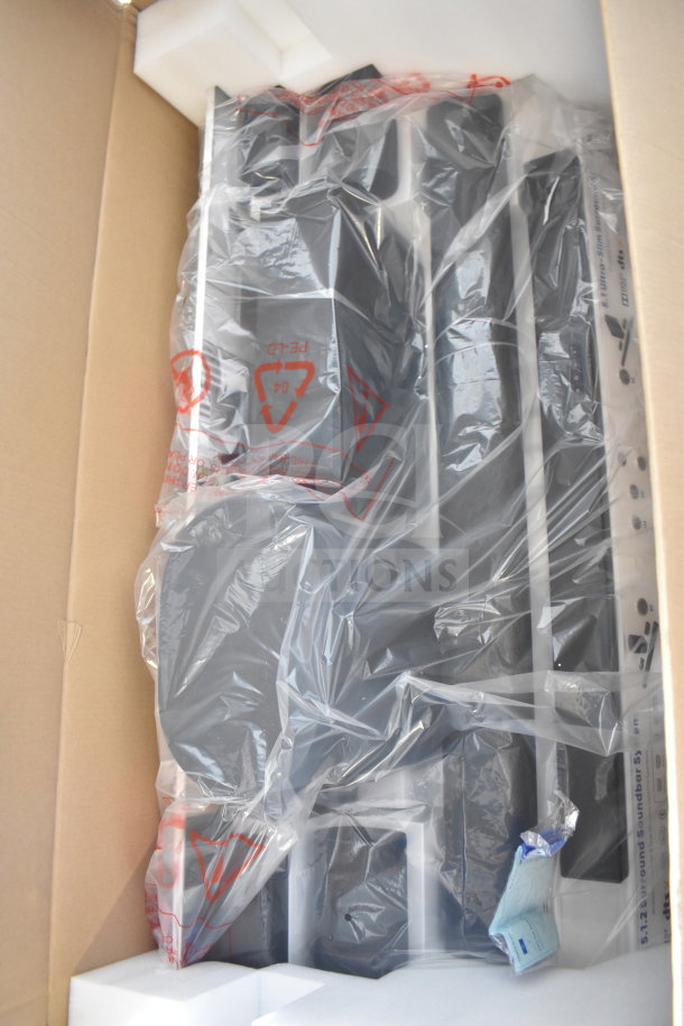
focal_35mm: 27
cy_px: 513
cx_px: 342
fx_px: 769
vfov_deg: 67.4
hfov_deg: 47.9
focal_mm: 18
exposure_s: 1/30
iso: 1600
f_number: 3.5
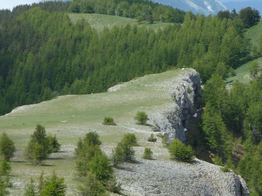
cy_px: 85
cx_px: 129
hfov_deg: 10.0
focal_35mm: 197
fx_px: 1491
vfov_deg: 7.5
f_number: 4.5
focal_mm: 24.1
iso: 80
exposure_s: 1/400
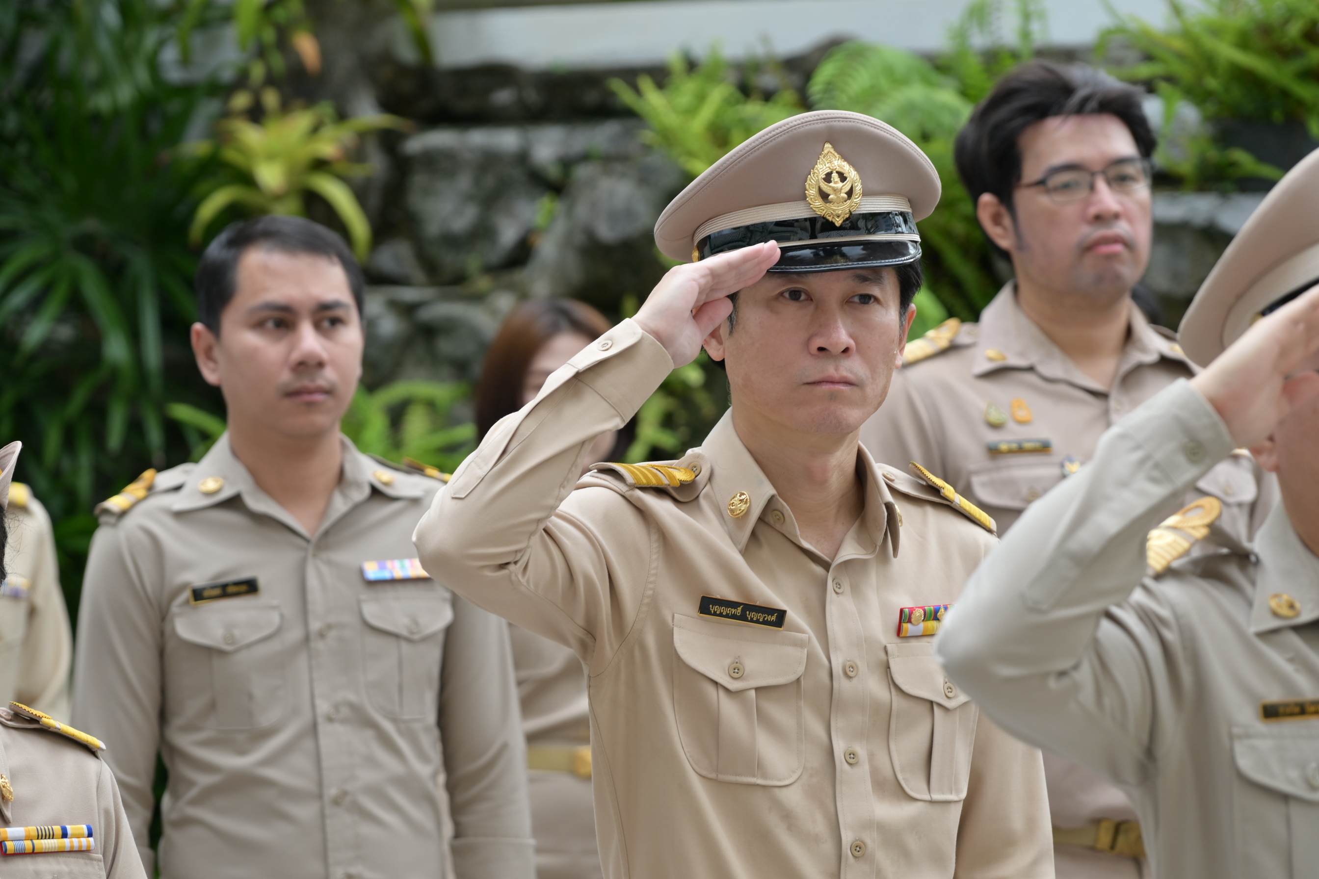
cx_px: 660
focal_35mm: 180
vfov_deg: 7.6
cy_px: 440
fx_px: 6594
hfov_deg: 11.4
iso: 100
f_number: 4
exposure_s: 1/100
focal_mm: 120
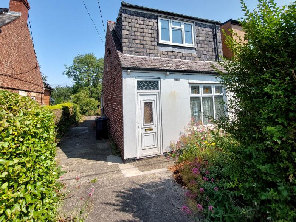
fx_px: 145
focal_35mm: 17
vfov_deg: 73.3
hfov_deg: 91.0
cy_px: 82
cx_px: 144
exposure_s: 1/1496
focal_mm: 1.74
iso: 50
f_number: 2.2
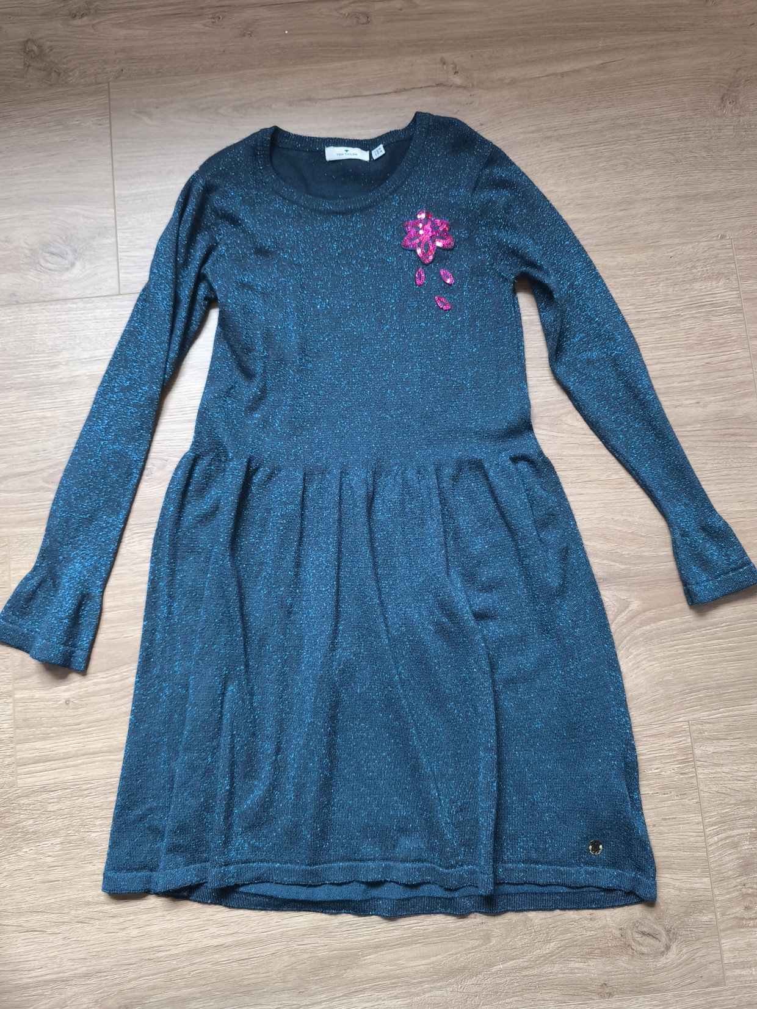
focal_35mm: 23
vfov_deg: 73.9
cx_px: 378
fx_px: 671
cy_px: 504
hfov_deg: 58.9
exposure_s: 1/33.3
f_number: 1.6
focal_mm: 6.57
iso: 640
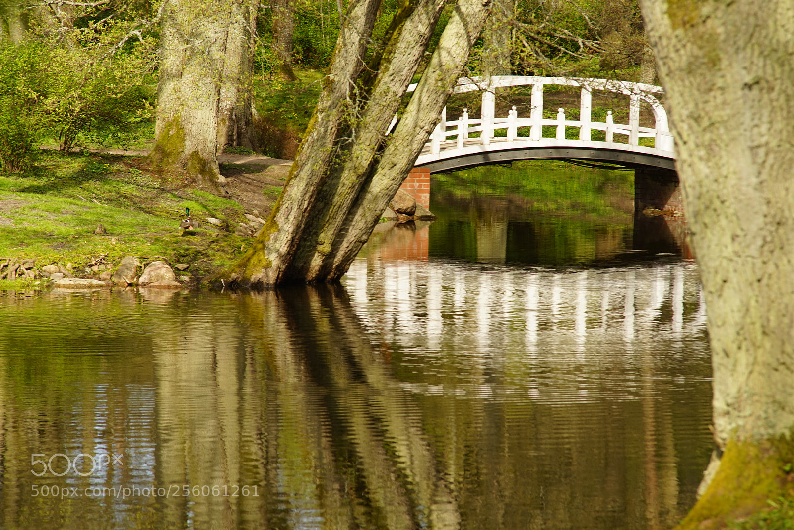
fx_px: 4412
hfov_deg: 10.3
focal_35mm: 200
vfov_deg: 6.9
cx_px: 397
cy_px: 265
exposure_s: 1/60
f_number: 9.5
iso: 100
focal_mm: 200
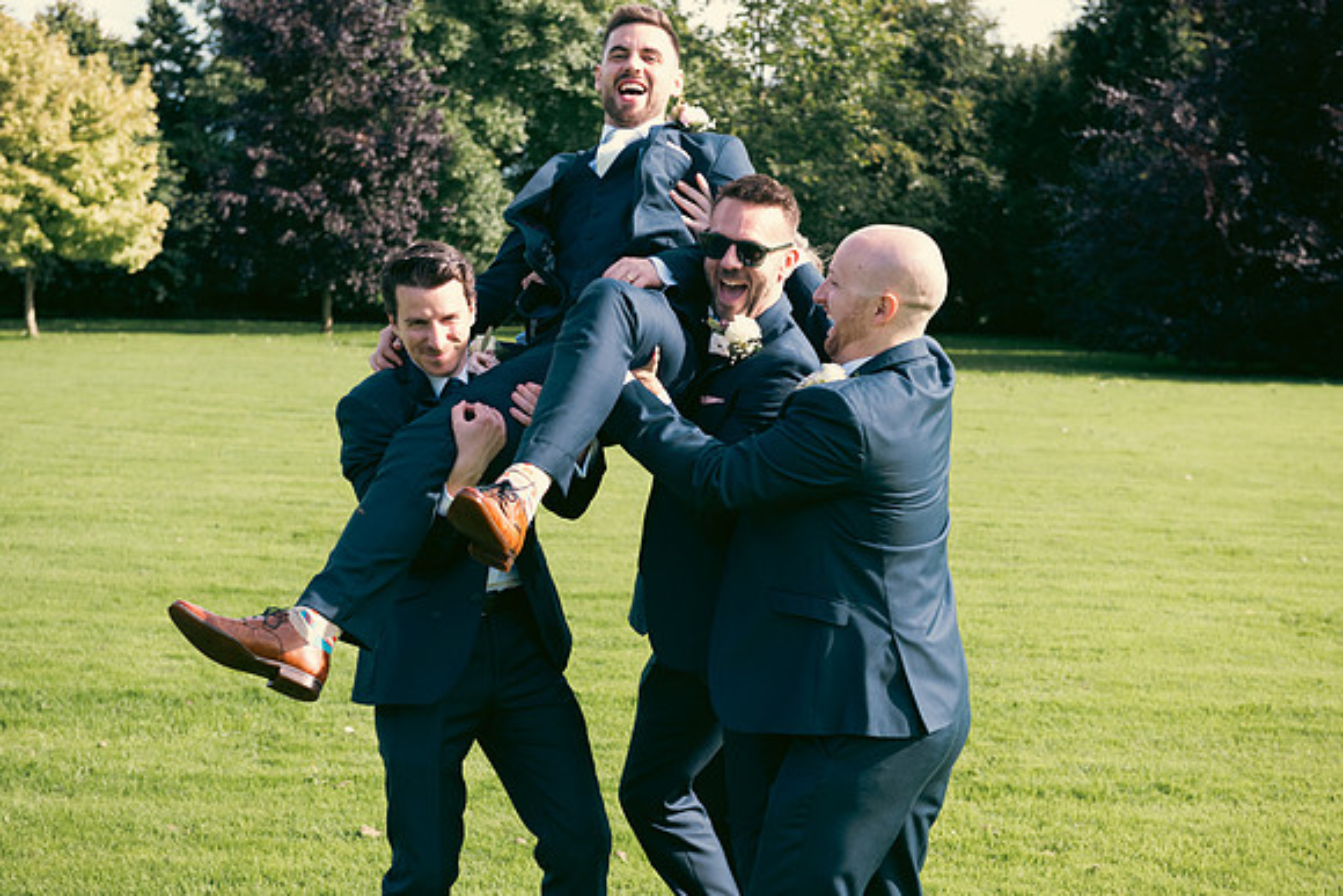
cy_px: 448
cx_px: 672
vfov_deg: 24.2
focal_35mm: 56
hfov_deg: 35.6
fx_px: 2090
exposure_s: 1/320
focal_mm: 56
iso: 200
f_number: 5
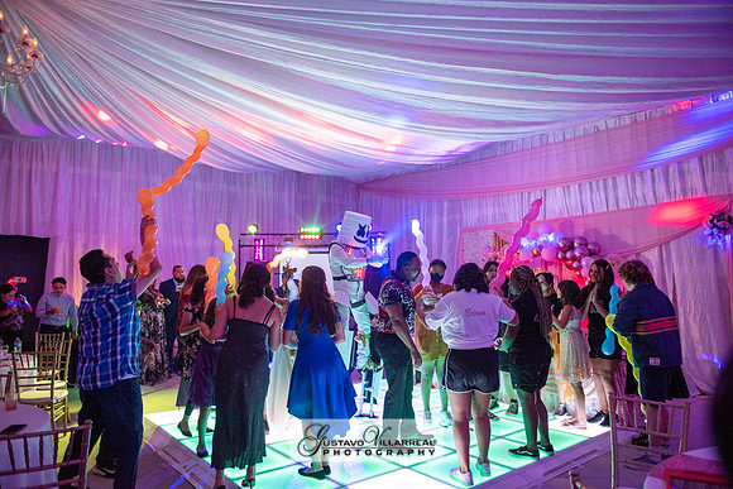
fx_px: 489
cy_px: 244
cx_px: 366
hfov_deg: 73.7
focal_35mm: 24
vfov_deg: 53.2
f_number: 3.2
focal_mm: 24
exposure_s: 1/125
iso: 1250
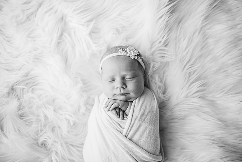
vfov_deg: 53.2
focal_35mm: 24
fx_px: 161
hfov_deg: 73.7
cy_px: 81
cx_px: 121
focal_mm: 24
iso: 80
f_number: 2.5
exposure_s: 1/200
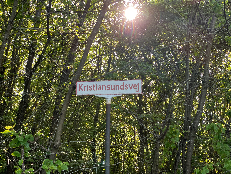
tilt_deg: +14.3
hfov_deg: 36.8
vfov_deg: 28.0
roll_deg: +0.0
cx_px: 116
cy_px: 87
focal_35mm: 52
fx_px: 347
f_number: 2
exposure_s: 1/122
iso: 64
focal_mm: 6
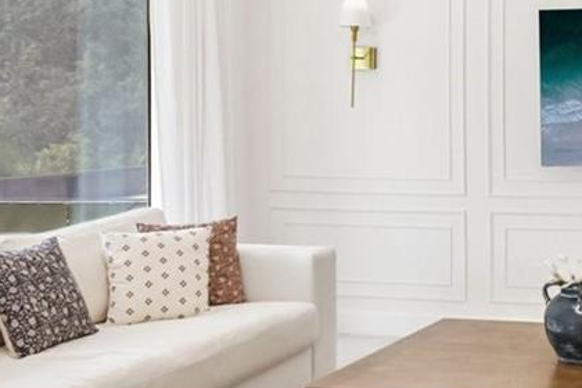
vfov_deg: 22.1
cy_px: 97
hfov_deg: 29.1
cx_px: 672
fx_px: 986
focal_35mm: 61
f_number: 8
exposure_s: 1/125
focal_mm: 16
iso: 400
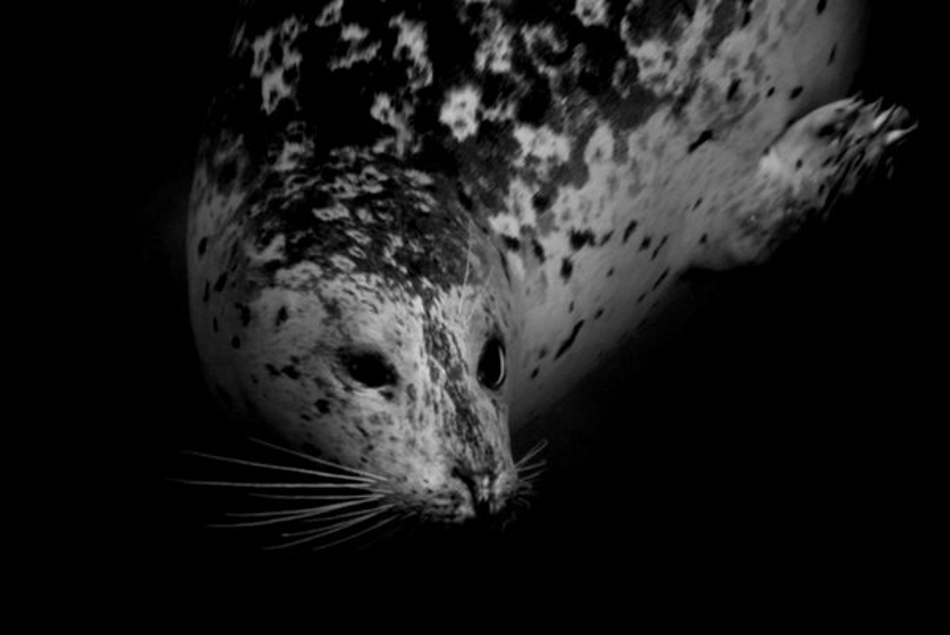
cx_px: 475
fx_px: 5149
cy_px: 318
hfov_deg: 10.5
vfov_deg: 7.1
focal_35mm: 195
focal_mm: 130
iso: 560
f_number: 5.6
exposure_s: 1/200
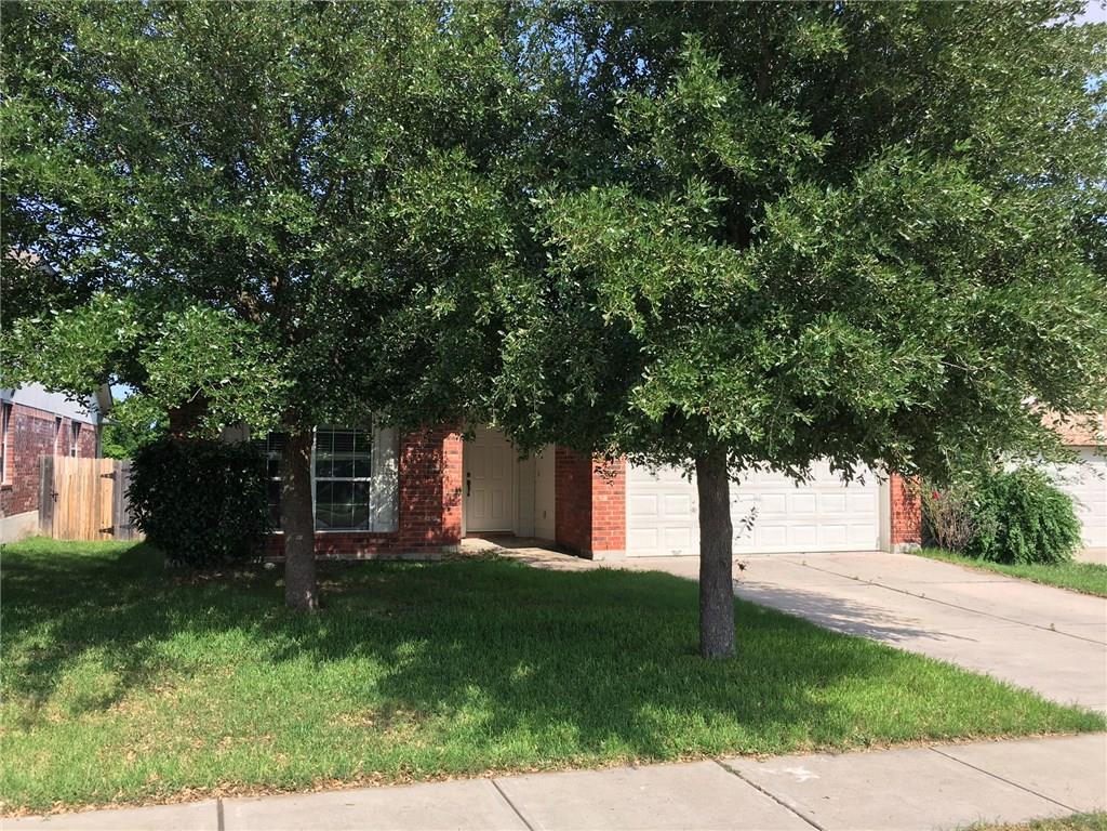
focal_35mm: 29
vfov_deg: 48.2
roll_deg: -0.5
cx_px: 554
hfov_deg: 61.7
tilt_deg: +2.7
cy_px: 416
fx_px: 927
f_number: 2.2
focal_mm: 4.15
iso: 25
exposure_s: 1/754
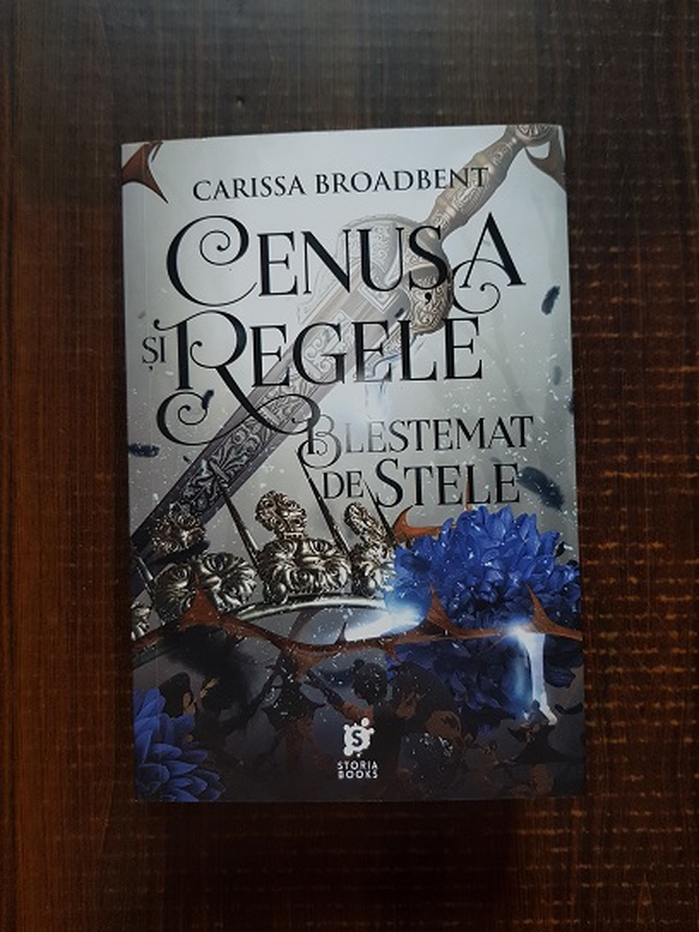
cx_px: 350
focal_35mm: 26
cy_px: 466
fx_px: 700
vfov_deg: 67.3
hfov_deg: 53.1
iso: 200
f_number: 1.7
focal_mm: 4.3
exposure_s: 1/30
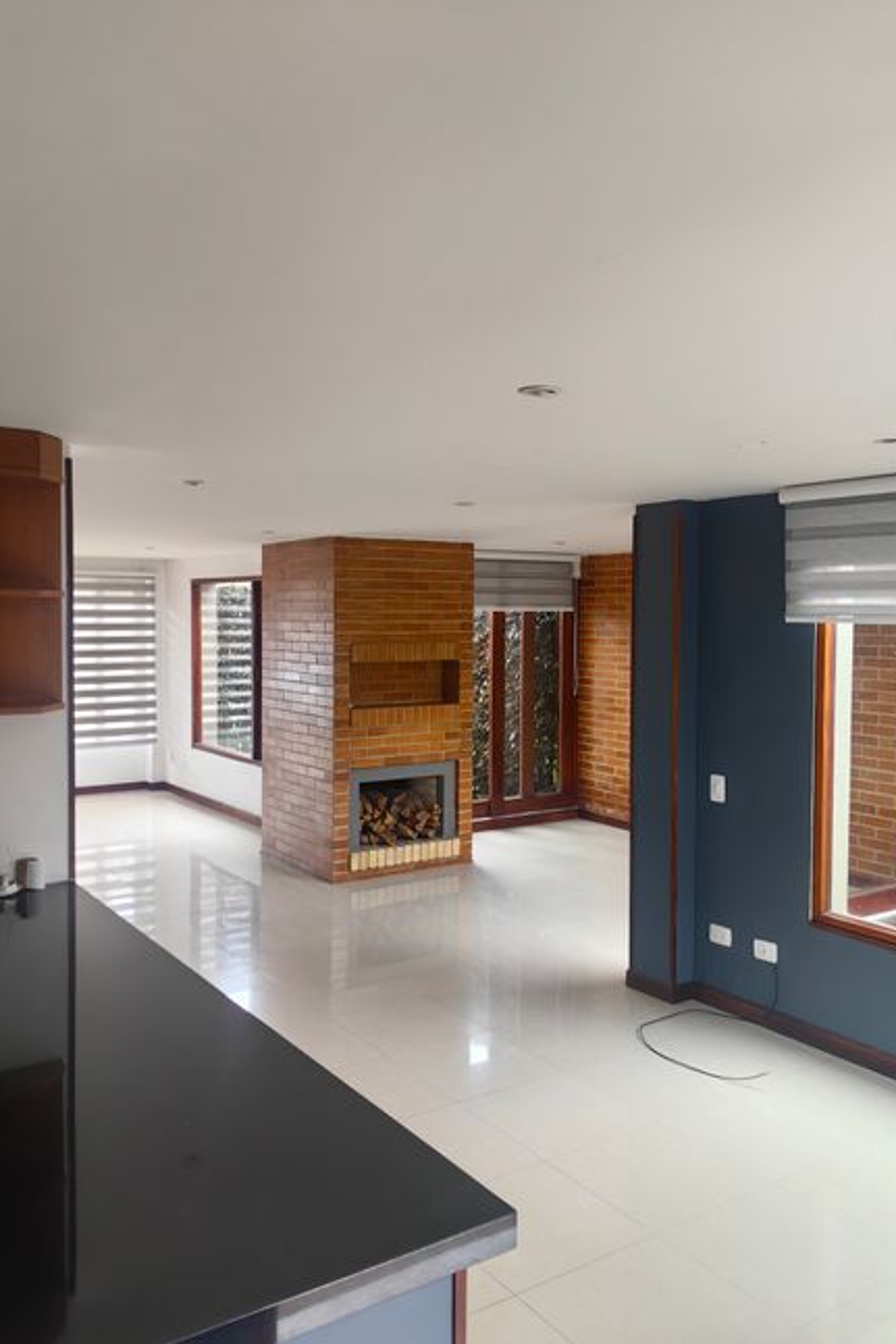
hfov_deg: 45.0
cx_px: 466
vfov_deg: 63.6
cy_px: 654
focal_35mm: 29
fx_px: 1082
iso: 50
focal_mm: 6.35
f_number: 1.4
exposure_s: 1/136
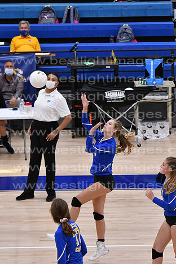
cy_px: 124
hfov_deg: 6.1
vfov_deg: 9.1
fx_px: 1665
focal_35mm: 227
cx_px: 105
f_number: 3.2
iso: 6400
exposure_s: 1/1250
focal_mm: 122
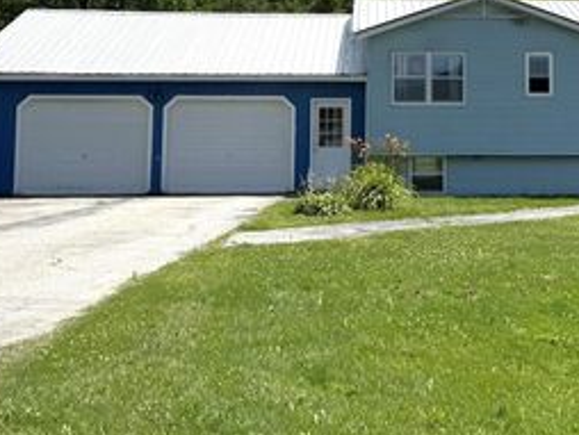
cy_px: 47
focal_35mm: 61
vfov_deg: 23.5
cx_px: 463
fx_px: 1021
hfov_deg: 30.9
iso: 80
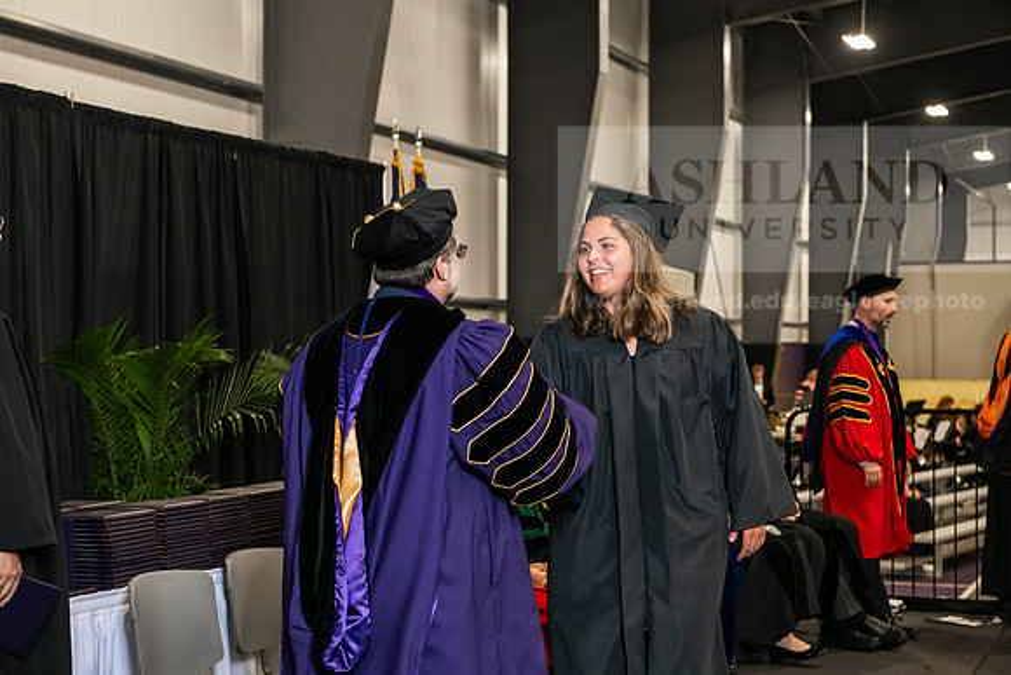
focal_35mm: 66
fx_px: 1854
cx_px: 506
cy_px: 338
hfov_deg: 30.5
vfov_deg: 20.6
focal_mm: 66
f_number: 5
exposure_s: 1/200
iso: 2500
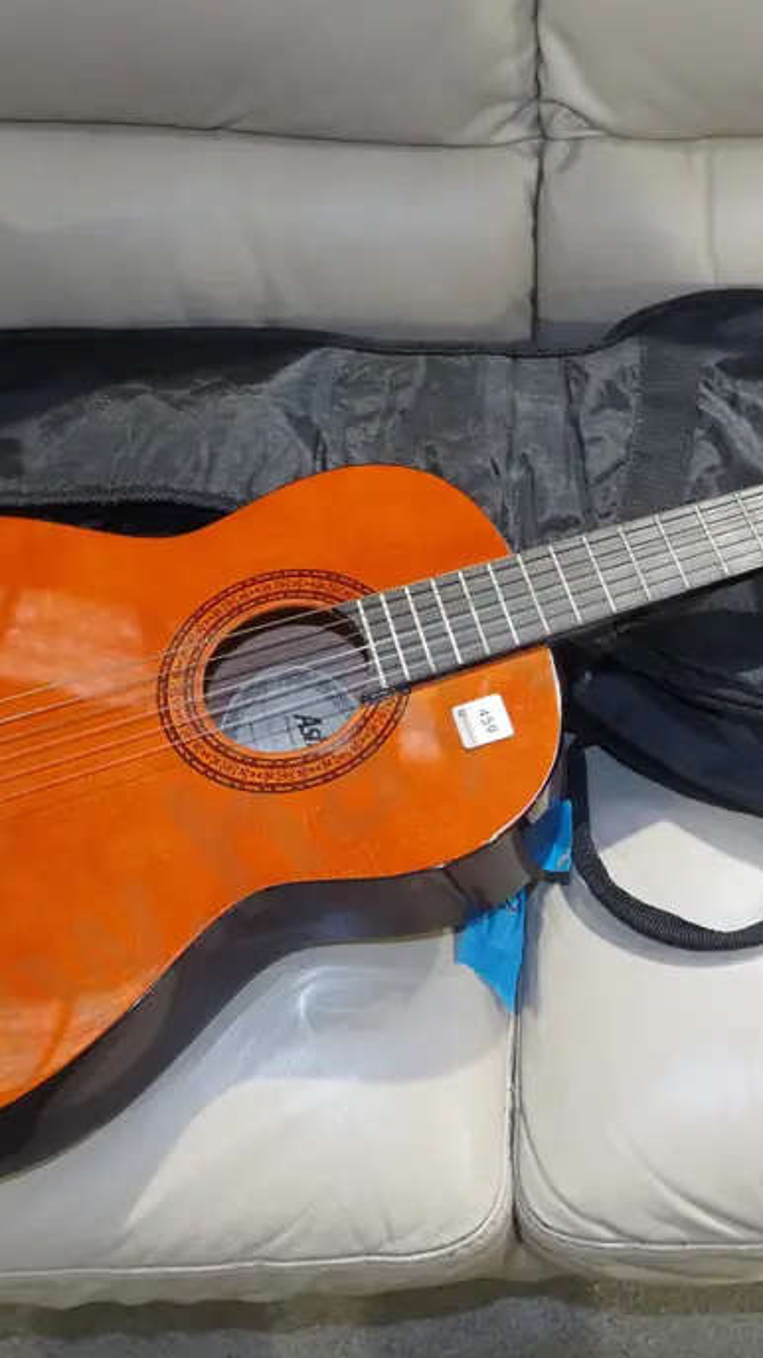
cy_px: 601
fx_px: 1404
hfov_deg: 29.8
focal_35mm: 39
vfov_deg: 51.5
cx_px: 585
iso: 2500
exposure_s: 1/60
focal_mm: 12
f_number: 5.6
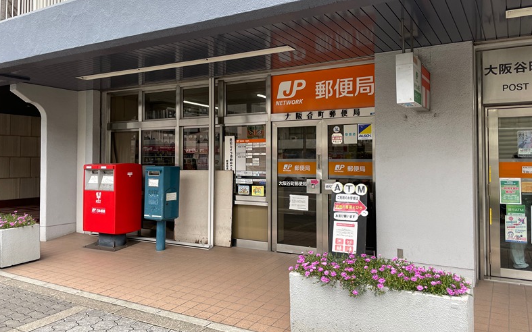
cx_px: 262
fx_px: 406
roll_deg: +0.4
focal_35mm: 28
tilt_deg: +1.8
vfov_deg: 44.5
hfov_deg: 66.5
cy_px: 148
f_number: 1.6
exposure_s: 1/374
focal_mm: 4.2
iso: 32
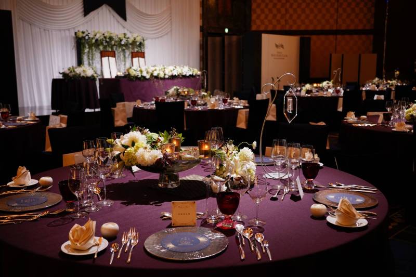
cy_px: 138
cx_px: 208
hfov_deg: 51.9
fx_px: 427
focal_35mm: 37
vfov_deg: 35.9
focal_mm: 37
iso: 800
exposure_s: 1/80
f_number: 4
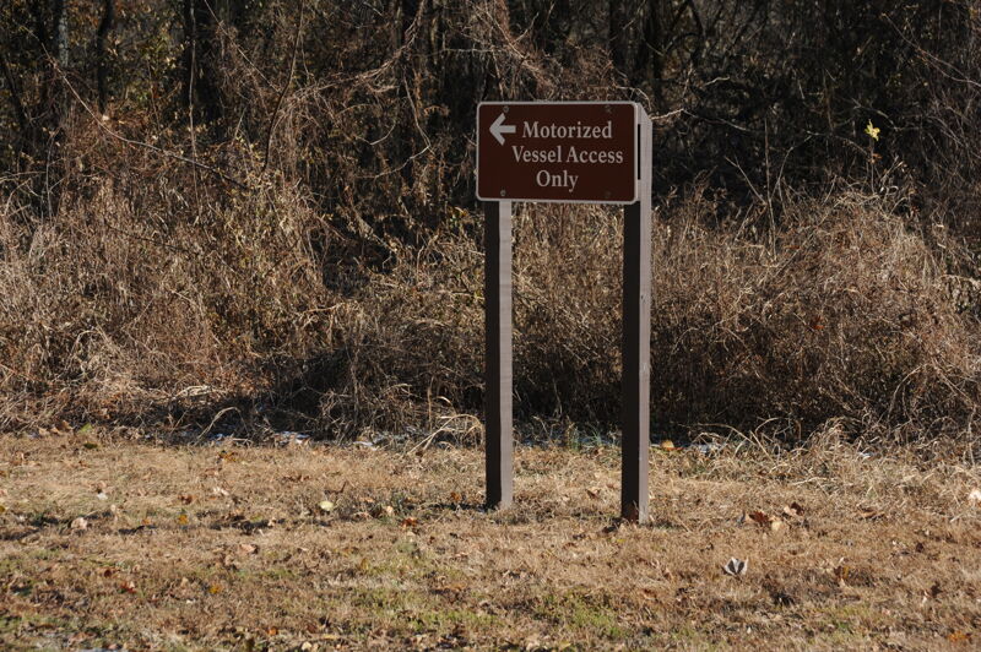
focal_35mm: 105
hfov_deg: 19.5
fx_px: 2859
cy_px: 326
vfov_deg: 13.0
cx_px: 490
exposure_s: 1/250
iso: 200
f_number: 10
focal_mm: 105
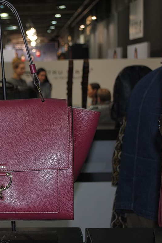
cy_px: 122
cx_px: -4
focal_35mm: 80
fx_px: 538
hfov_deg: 16.7
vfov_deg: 25.4
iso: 200
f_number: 5
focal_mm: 35
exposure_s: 1/60
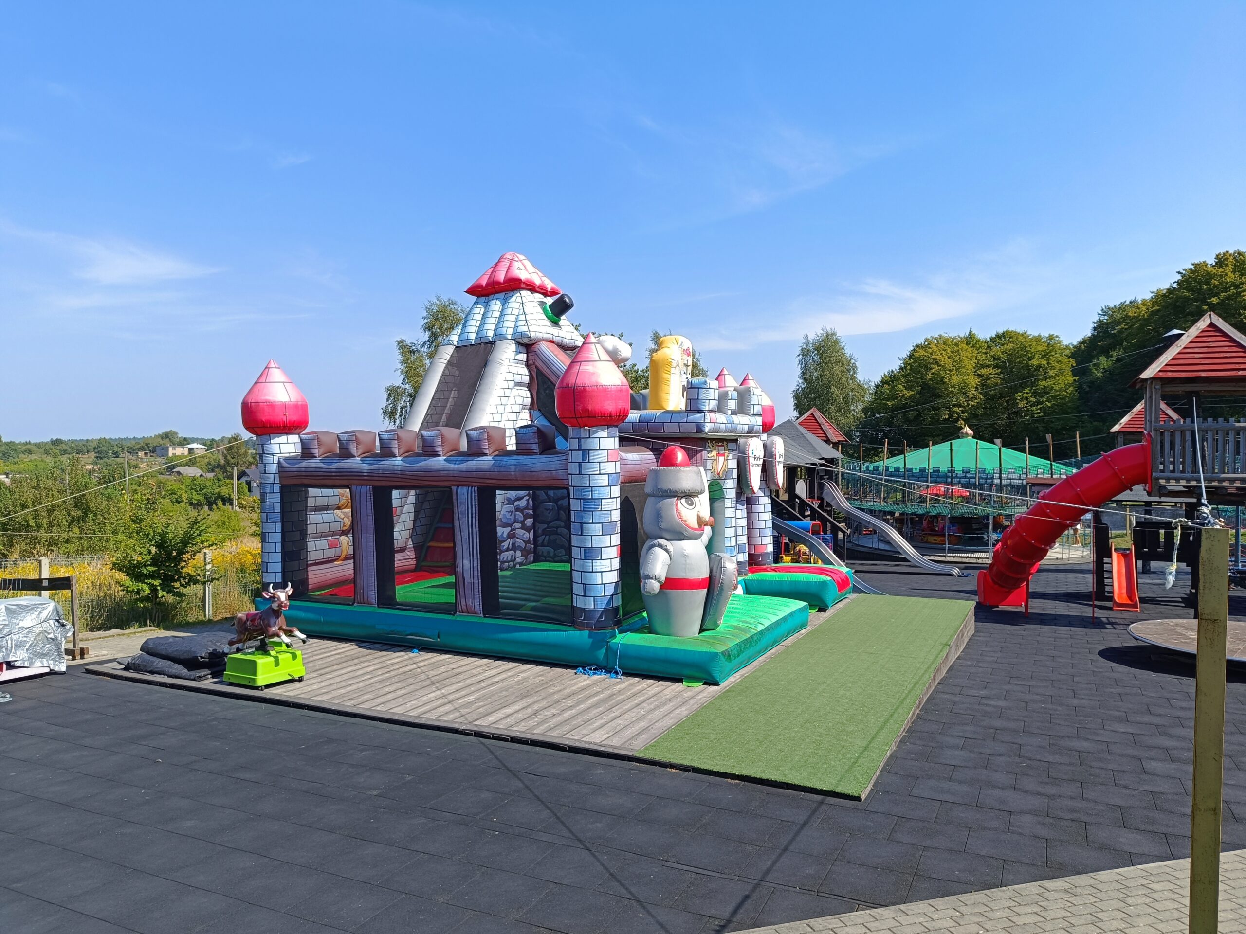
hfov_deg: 71.6
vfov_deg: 56.8
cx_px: 623
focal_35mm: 24
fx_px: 864
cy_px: 467
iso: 57
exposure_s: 1/1012
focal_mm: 5.59
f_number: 1.88
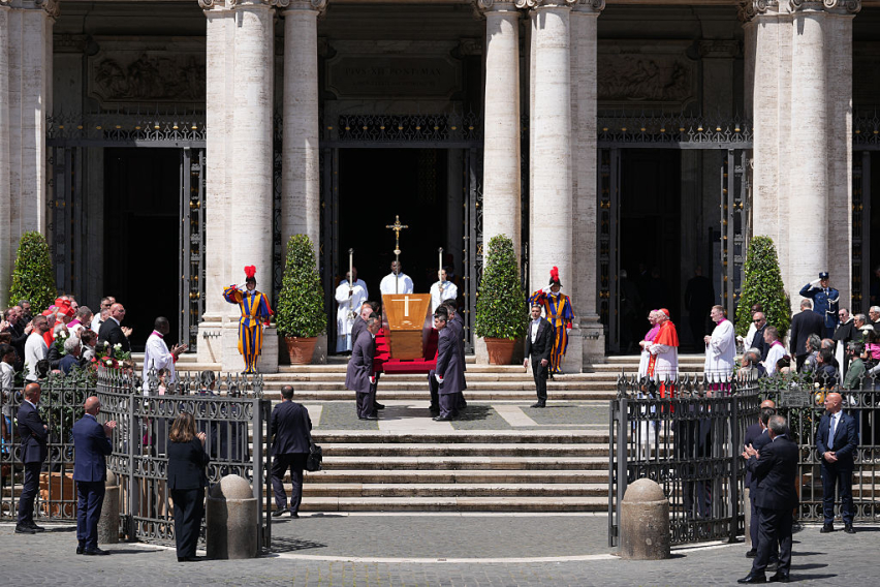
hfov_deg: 20.6
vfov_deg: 13.8
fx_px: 2420
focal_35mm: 99
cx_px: 440
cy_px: 294
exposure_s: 1/2000
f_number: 4
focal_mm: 99
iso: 200
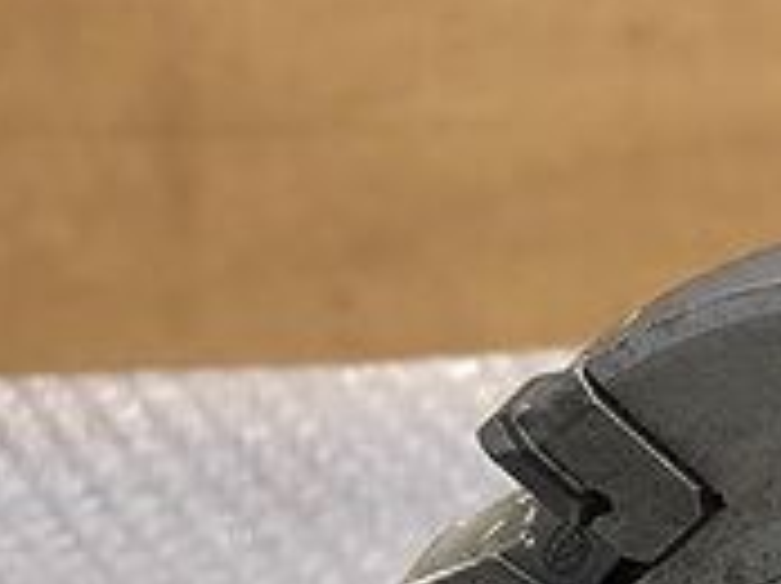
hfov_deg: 17.7
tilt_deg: -32.9
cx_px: 1050
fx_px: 2321
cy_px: 1020
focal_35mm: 103
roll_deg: -0.8
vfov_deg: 13.1
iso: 32
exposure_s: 1/25
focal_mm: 3.99
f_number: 1.8
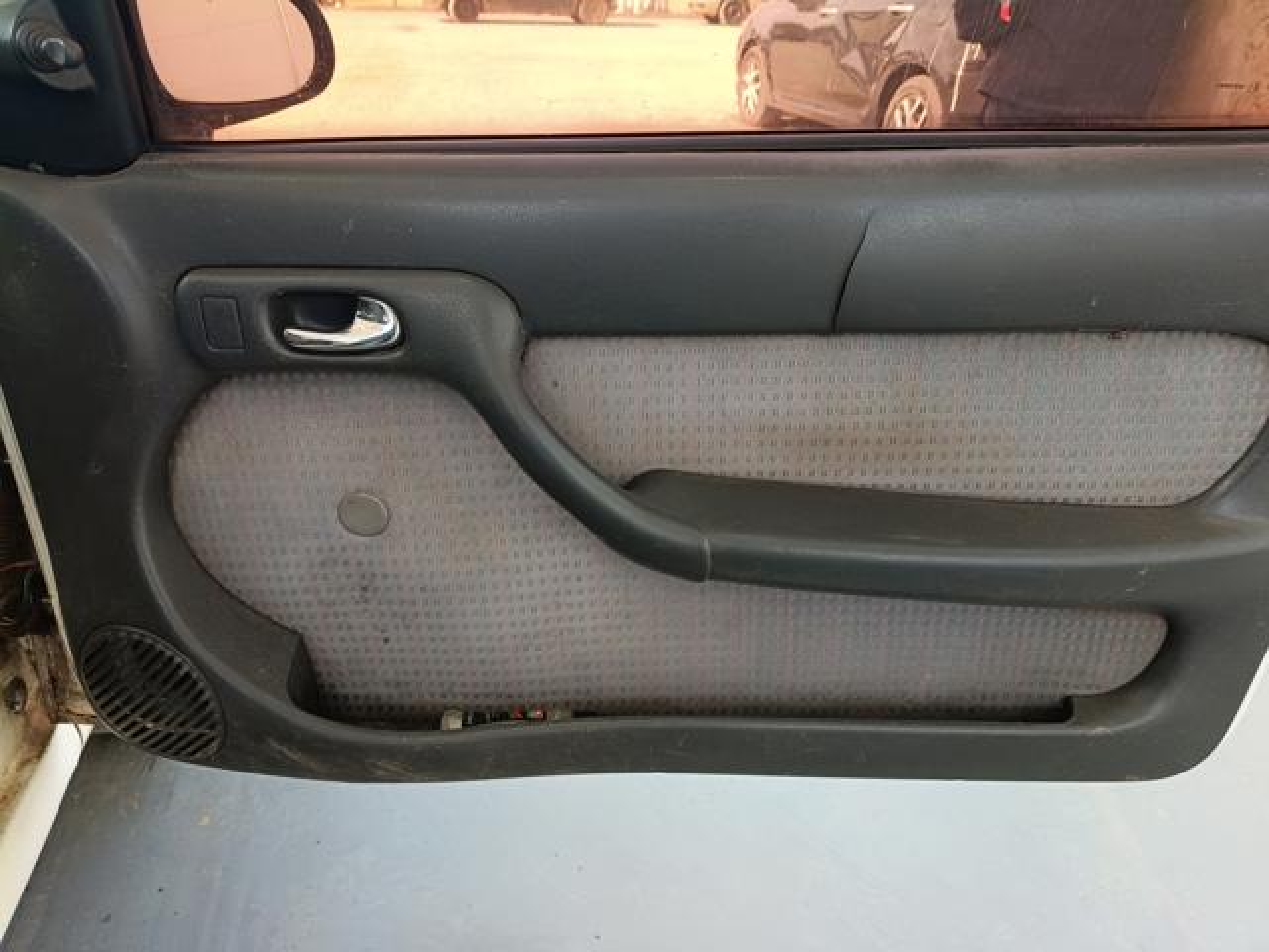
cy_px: 476
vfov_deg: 53.1
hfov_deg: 67.3
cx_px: 634
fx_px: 953
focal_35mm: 26
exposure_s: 1/140
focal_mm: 4.81
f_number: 1.8
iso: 143
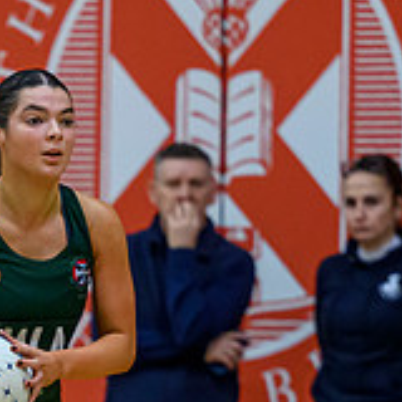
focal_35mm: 677
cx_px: 35
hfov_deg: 2.6
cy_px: 451
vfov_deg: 2.6
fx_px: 8895
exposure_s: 1/1000
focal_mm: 155
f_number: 2.8
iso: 4000
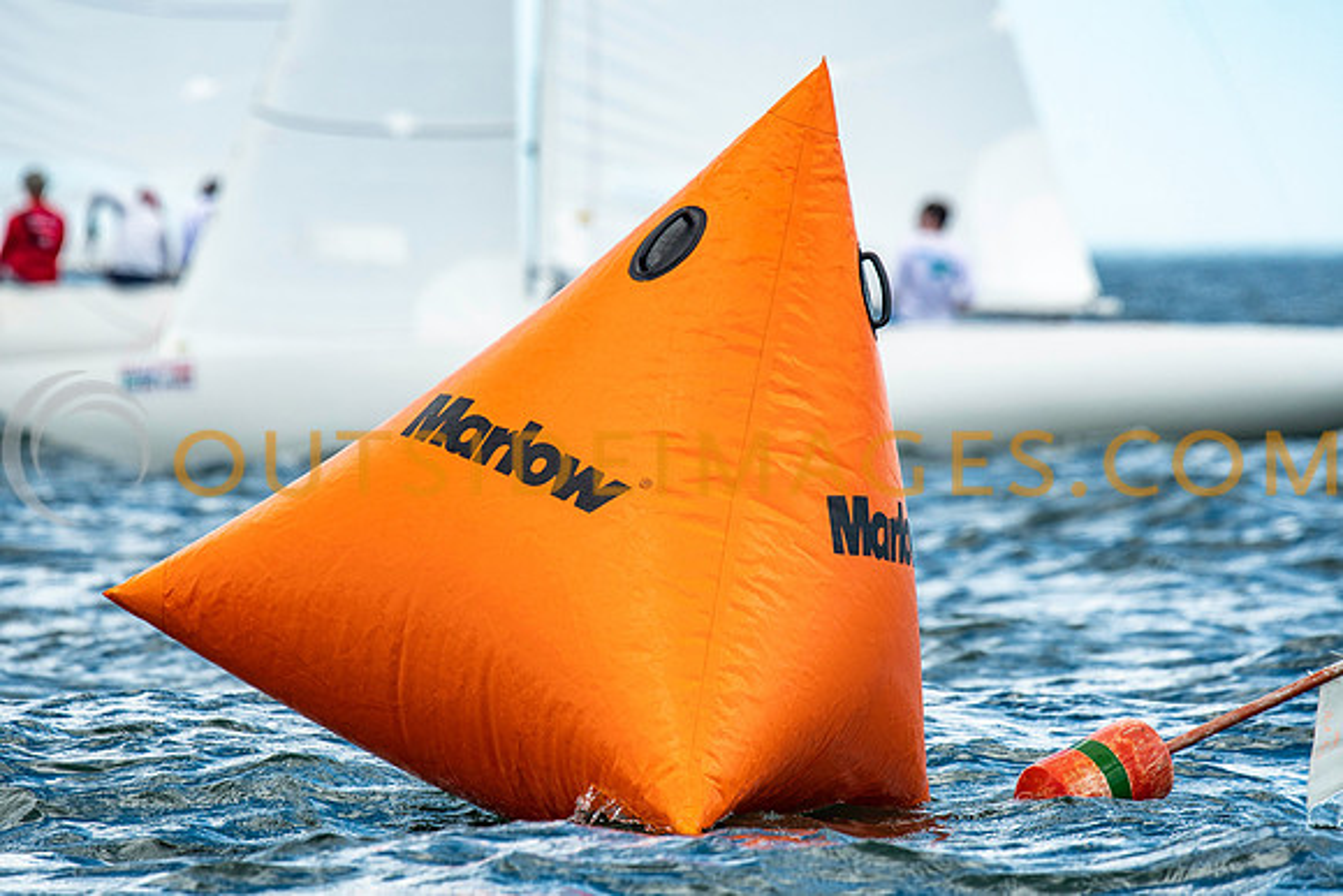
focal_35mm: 450
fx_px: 16791
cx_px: 672
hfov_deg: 4.6
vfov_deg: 3.1
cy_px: 448
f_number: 5.6
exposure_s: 1/1600
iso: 320
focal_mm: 300
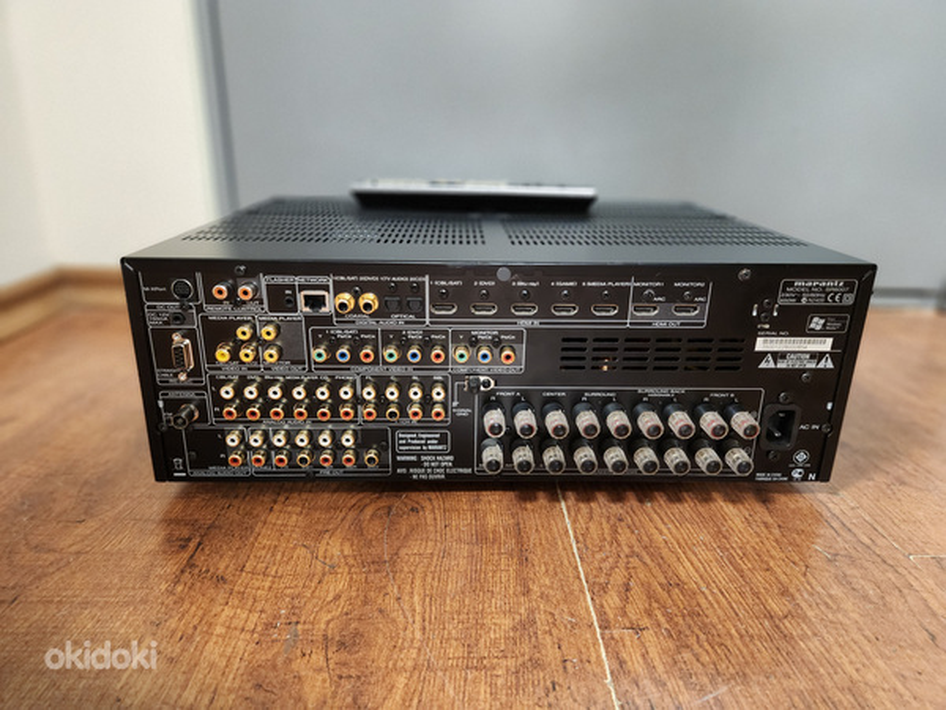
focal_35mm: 23
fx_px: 629
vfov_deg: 58.9
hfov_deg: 73.9
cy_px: 355
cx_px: 473
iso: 640
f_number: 1.8
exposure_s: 1/50
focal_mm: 5.4
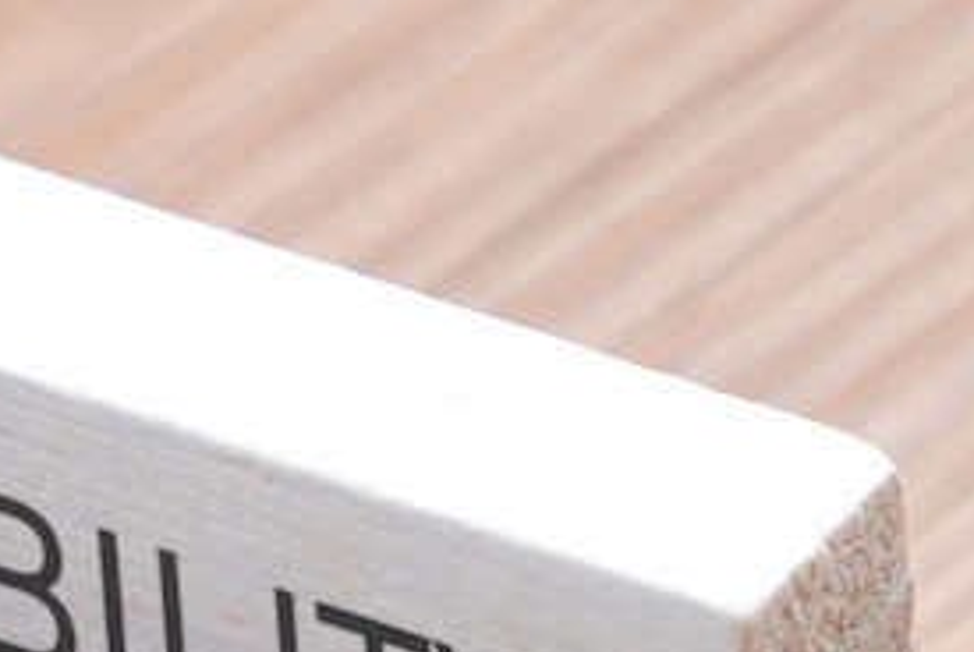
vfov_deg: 3.0
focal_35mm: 460
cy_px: 884
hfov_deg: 4.5
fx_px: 12459
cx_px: -379
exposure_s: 1/60
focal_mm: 66
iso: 100
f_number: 5.6
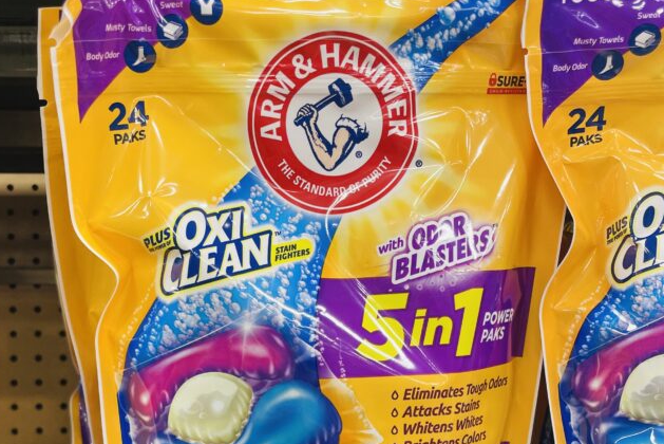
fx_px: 812
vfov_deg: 29.5
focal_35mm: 44
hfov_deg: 44.4
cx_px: 292
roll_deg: +0.8
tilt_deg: +0.1
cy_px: 384
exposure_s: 1/65
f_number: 1.6
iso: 64
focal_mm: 4.2
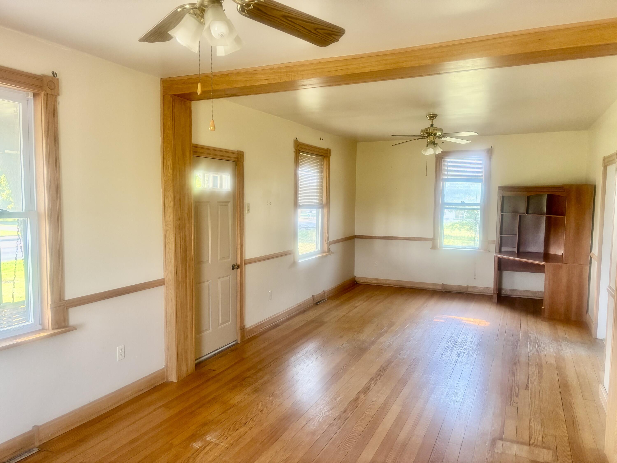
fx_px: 463
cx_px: 308
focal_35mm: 26
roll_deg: -0.4
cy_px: 232
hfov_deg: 67.3
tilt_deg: -5.2
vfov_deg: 53.1
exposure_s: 1/60
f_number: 1.6
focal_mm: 5.96
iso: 160
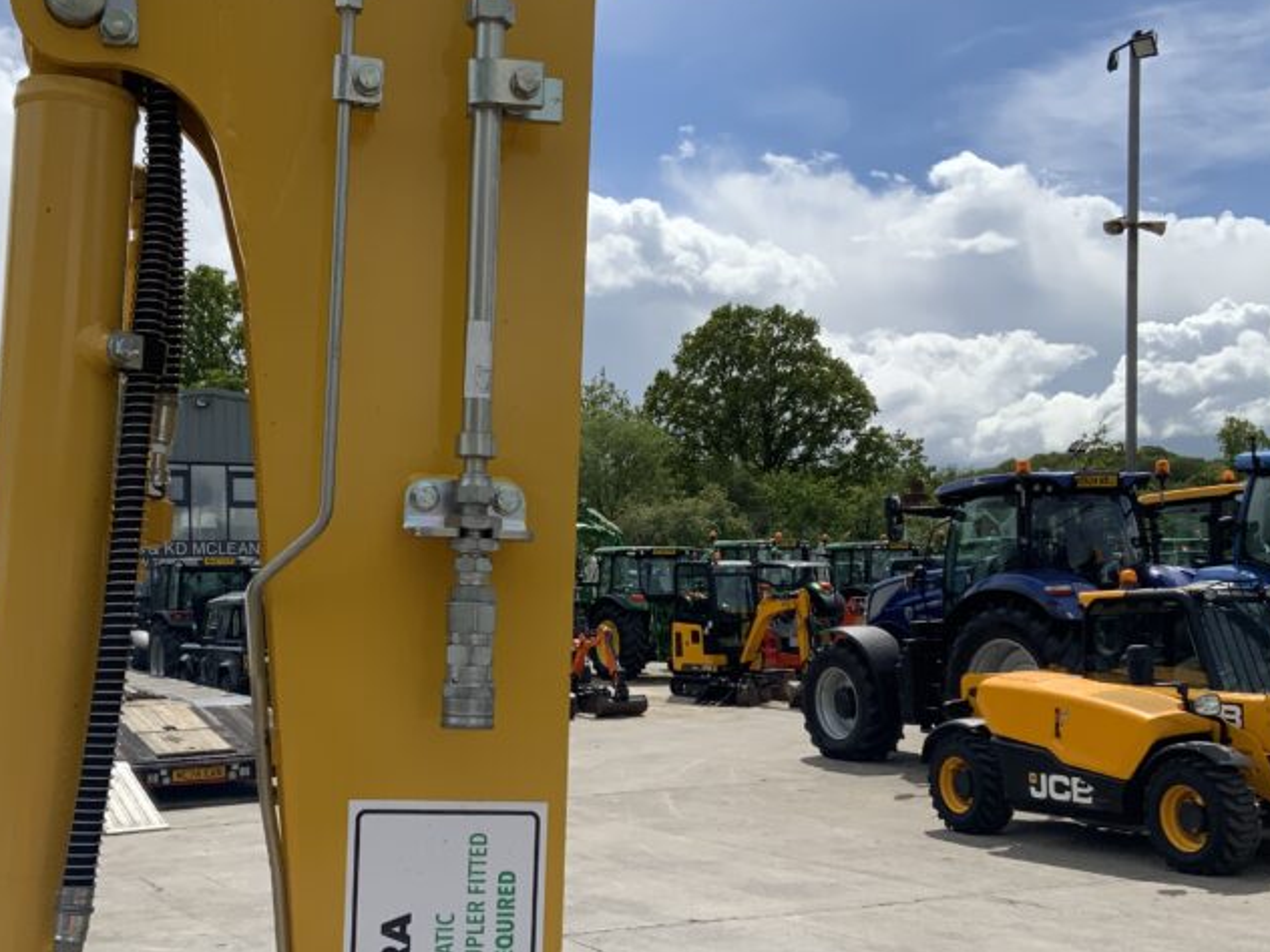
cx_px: 524
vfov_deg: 30.8
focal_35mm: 47
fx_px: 1724
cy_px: 550
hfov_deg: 40.3
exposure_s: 1/4065
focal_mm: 3
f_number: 1.8
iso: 20
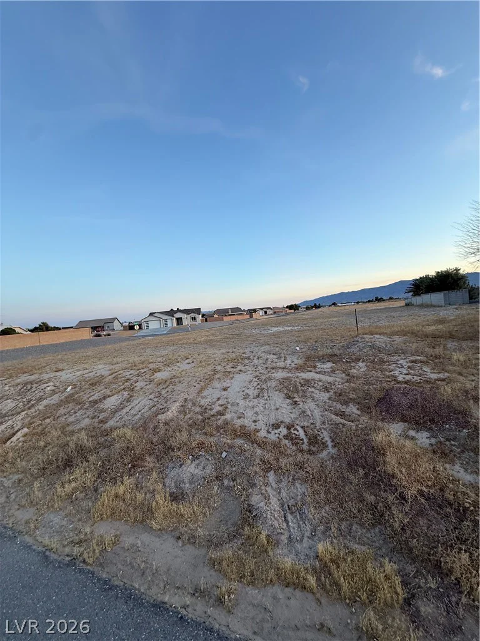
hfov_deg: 85.7
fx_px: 259
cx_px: 240
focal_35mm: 14
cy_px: 320
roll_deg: +5.3
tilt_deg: +0.5
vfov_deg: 102.1
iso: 64
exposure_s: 1/99
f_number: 2.2
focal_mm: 2.22
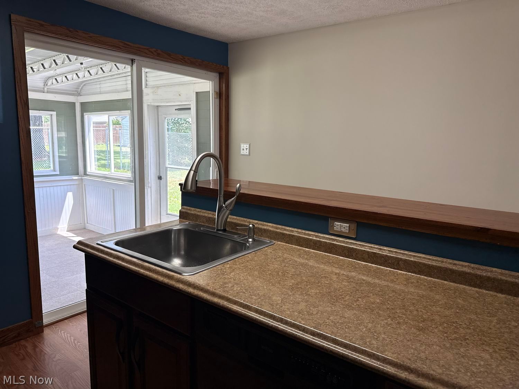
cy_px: 194
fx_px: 360
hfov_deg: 71.6
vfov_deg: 56.8
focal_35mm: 24
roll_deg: -1.5
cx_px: 260
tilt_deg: -8.7
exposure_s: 1/234
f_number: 1.78
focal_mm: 6.76
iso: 160
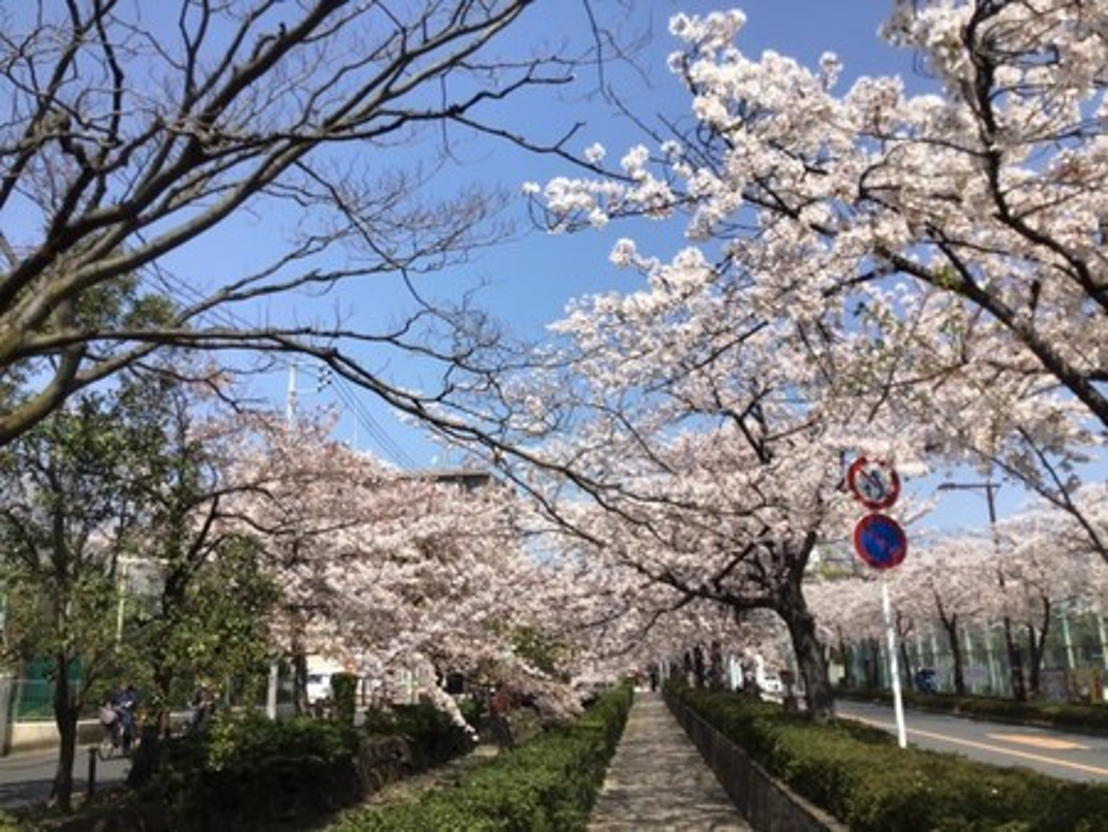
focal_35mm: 31
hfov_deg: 58.3
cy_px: 416
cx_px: 554
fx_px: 993
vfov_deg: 45.5
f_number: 2.4
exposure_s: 1/1294
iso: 25
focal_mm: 3.3
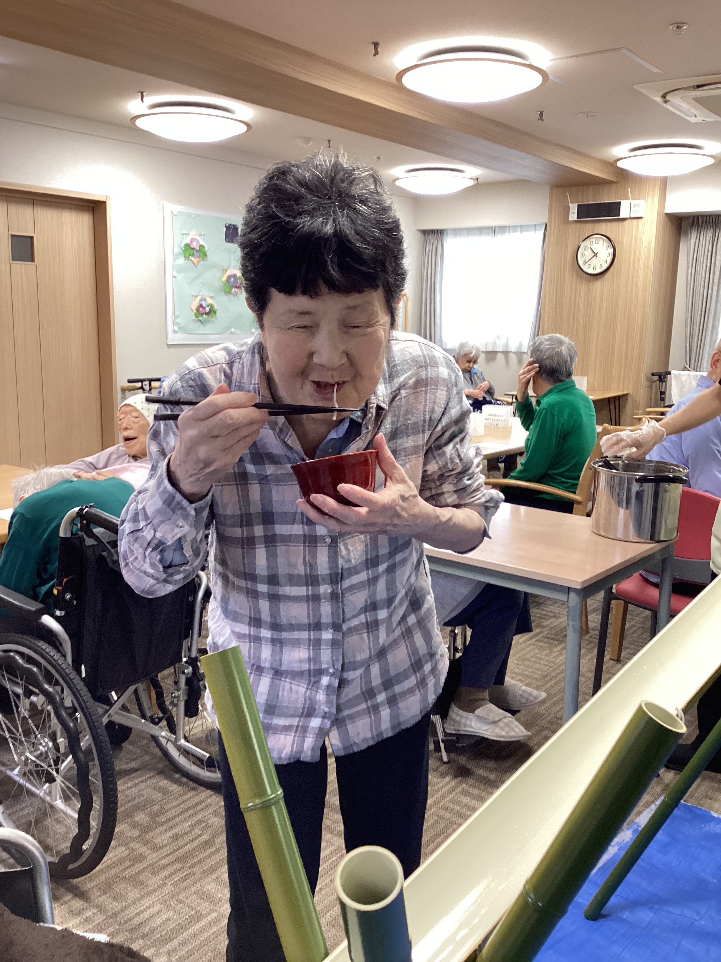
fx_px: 861
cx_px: 360
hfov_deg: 45.4
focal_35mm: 31
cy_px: 481
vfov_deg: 58.4
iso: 125
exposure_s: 1/50
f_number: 2.4
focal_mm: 3.3
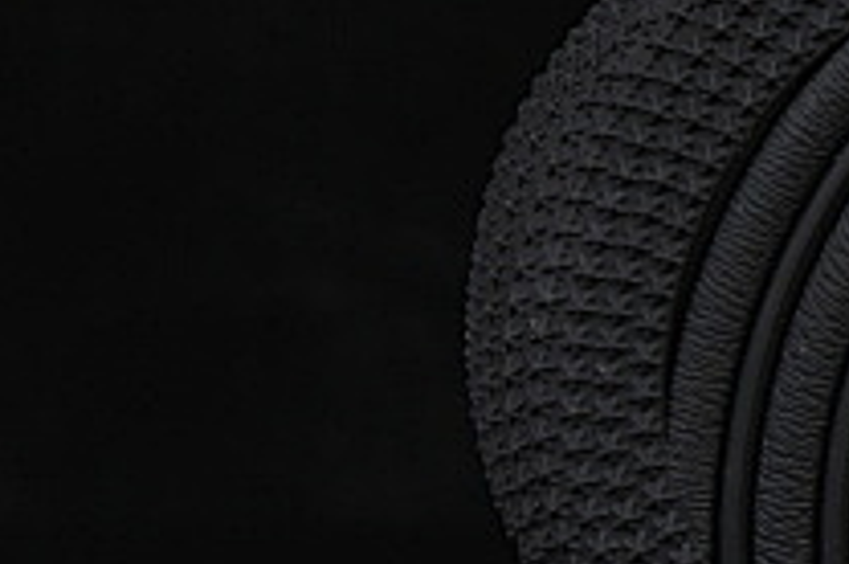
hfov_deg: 5.1
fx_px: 9183
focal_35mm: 390
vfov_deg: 3.5
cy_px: -49
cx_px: 2037
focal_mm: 50
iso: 160
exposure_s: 1/60
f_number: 6.3
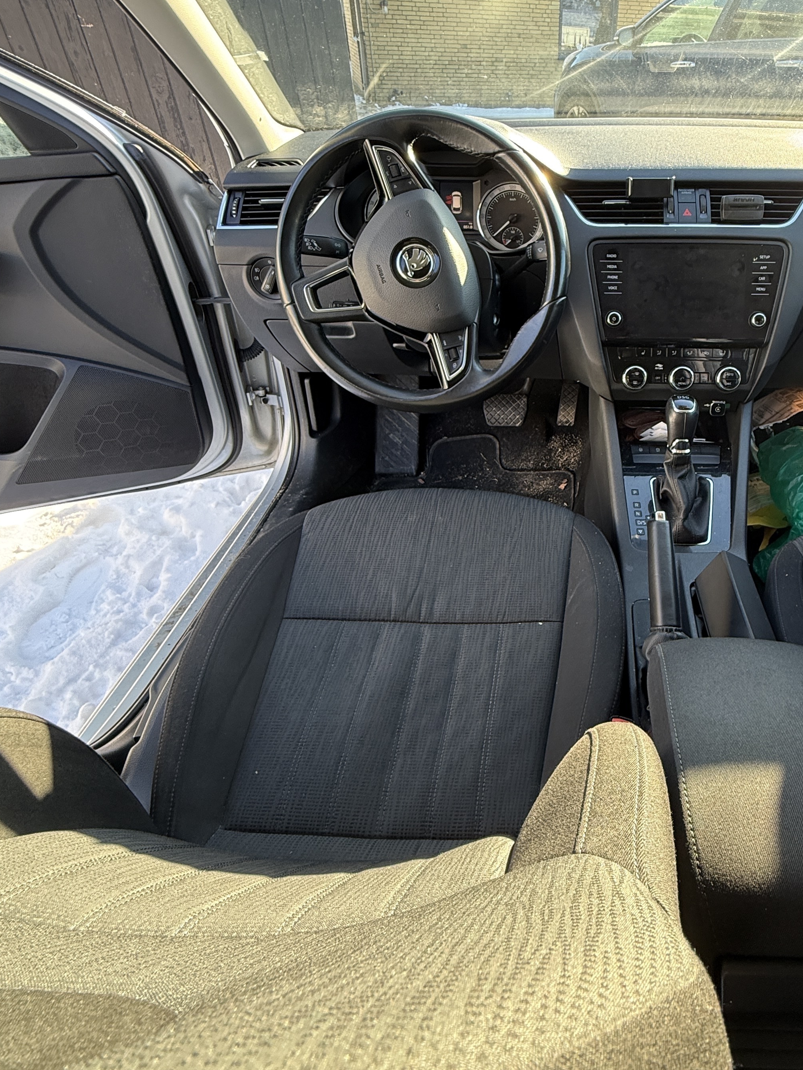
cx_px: 565
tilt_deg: -34.0
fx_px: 650
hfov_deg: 61.1
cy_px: 455
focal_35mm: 21
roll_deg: -2.8
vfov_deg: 78.5
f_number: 2.2
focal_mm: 2.22
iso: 125
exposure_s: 1/99
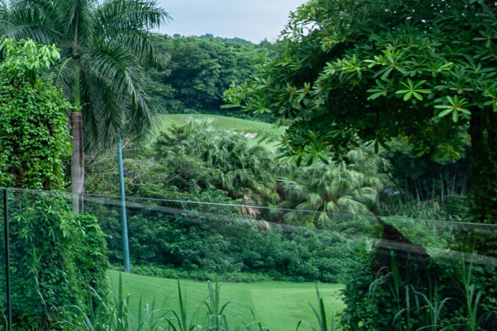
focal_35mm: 65
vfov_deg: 20.8
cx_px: -330
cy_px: 97
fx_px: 897
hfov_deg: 22.5
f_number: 7.1
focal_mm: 16
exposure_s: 1/160
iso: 200
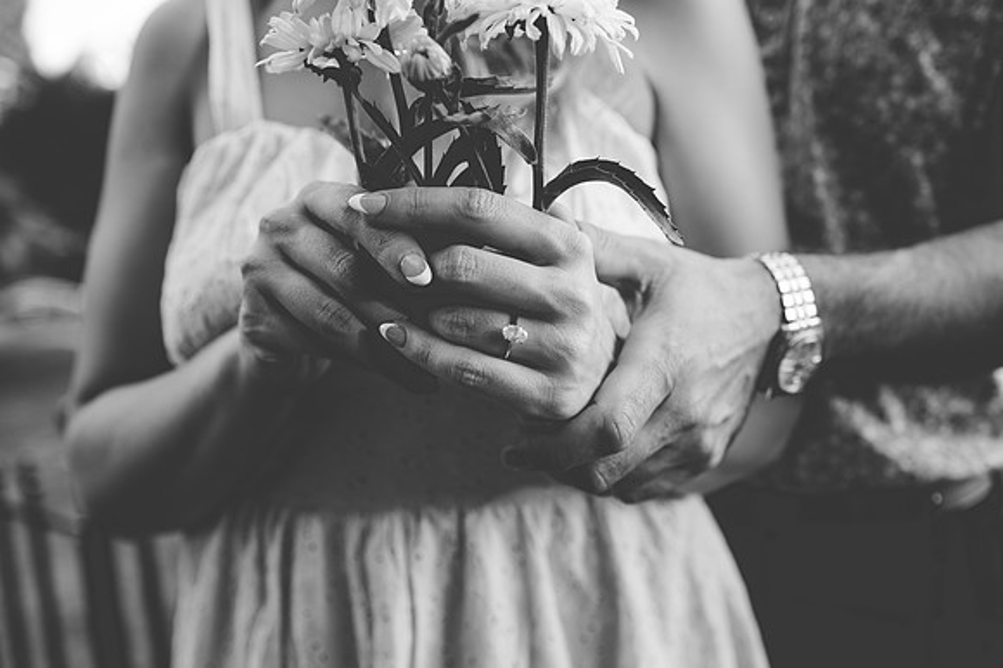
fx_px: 1069
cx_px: 550
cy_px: 366
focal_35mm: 38
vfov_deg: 34.6
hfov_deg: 50.2
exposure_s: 1/500
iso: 450
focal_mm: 35
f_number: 2.8
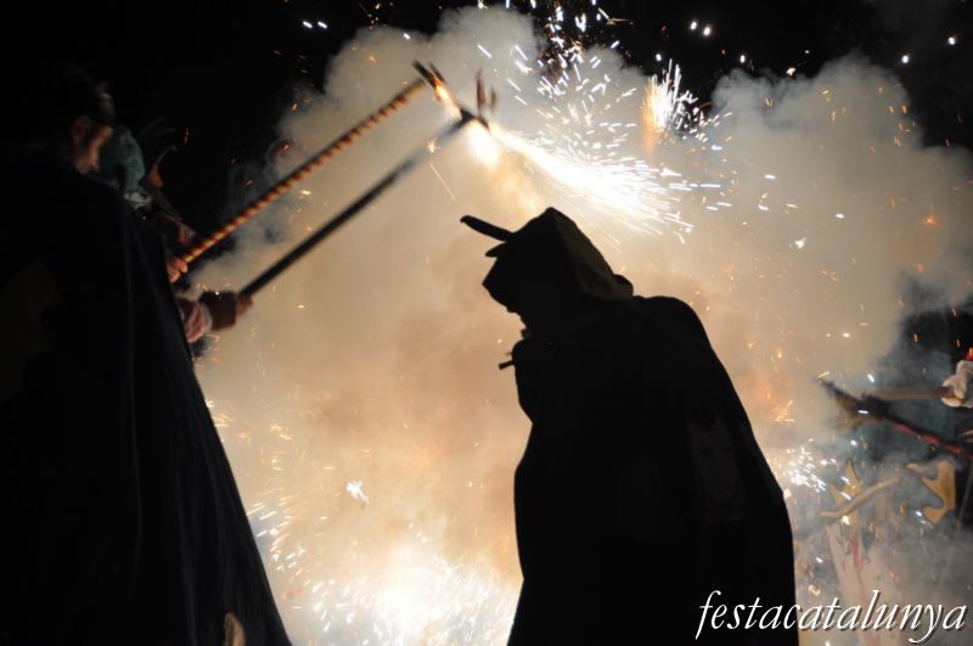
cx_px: 486
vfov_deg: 9.6
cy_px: 323
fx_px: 3846
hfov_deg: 14.4
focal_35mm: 142
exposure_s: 1/100
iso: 500
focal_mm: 95
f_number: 5.3
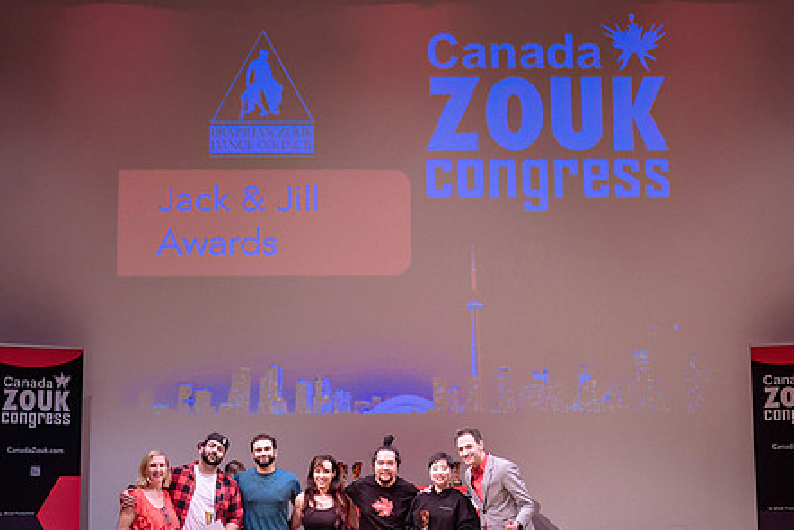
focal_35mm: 58
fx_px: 1280
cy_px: 322
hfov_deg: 34.5
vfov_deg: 23.4
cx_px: 374
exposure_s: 1/320
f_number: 3.2
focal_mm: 34.5
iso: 1250
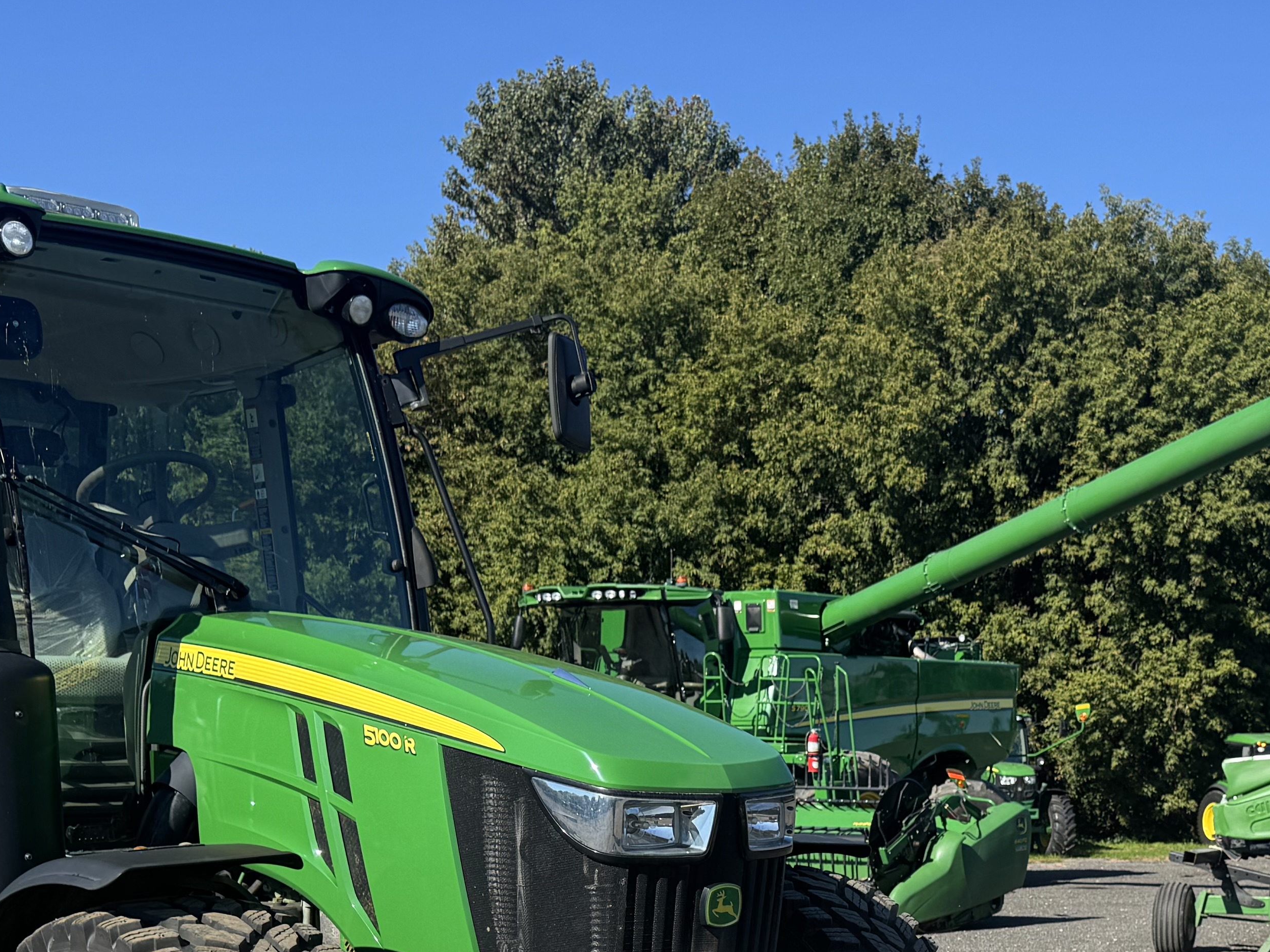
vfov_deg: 24.5
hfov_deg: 34.5
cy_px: 1086
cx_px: 887
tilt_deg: -7.7
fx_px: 2018
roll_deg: +1.5
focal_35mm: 55
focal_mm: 6.76
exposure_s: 1/2604
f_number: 1.78
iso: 80
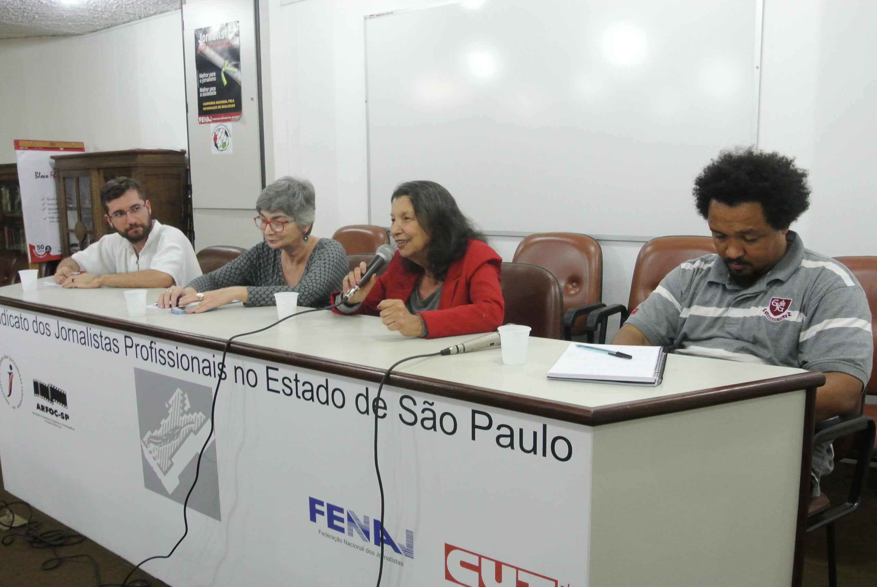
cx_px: 438
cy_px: 294
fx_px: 732
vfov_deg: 43.7
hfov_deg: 61.9
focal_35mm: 30
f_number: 6.3
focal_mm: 11.4
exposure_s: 1/15
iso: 1600
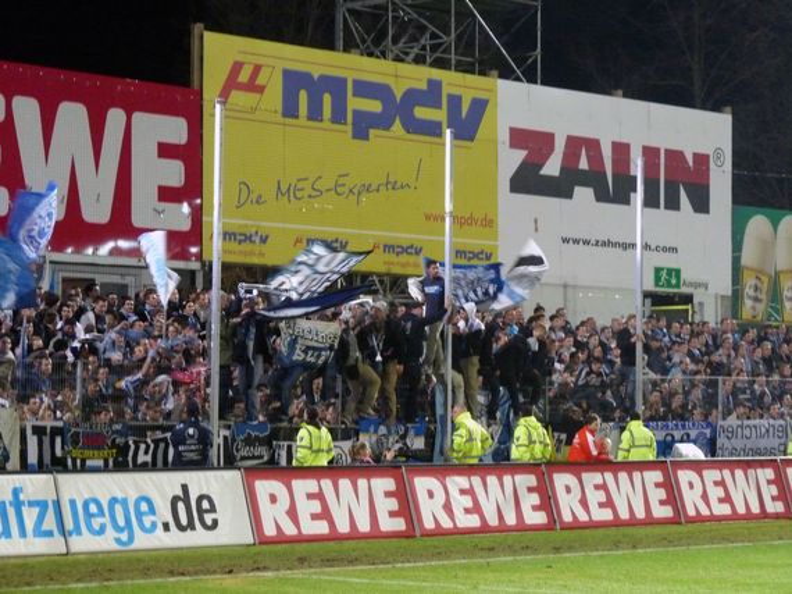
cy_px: 297
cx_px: 396
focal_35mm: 113
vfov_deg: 13.1
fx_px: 2584
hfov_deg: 17.4
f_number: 3.6
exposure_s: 1/40
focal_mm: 20.1
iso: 800
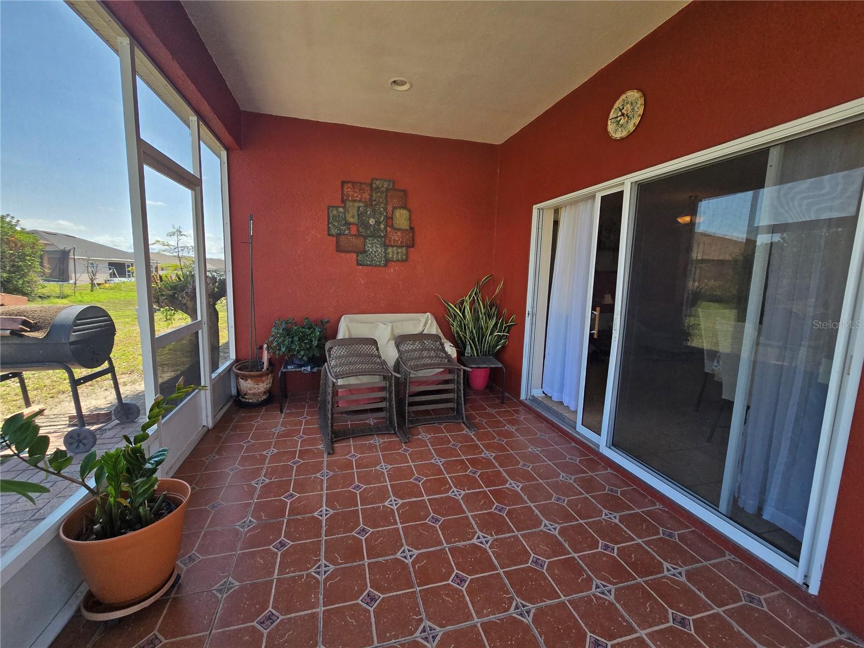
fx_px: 324
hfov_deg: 106.2
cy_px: 324
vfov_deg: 89.9
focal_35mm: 13
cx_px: 432
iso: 125
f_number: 2.2
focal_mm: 2.2
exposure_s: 1/719
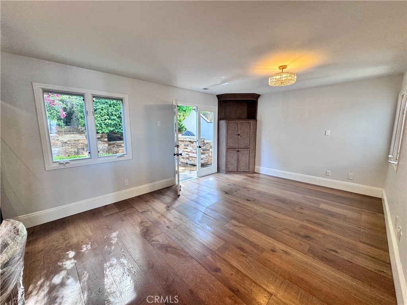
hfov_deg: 102.1
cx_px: 204
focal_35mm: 14
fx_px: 165
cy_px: 152
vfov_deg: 85.7
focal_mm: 2.22
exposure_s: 1/120
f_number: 2.2
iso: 125
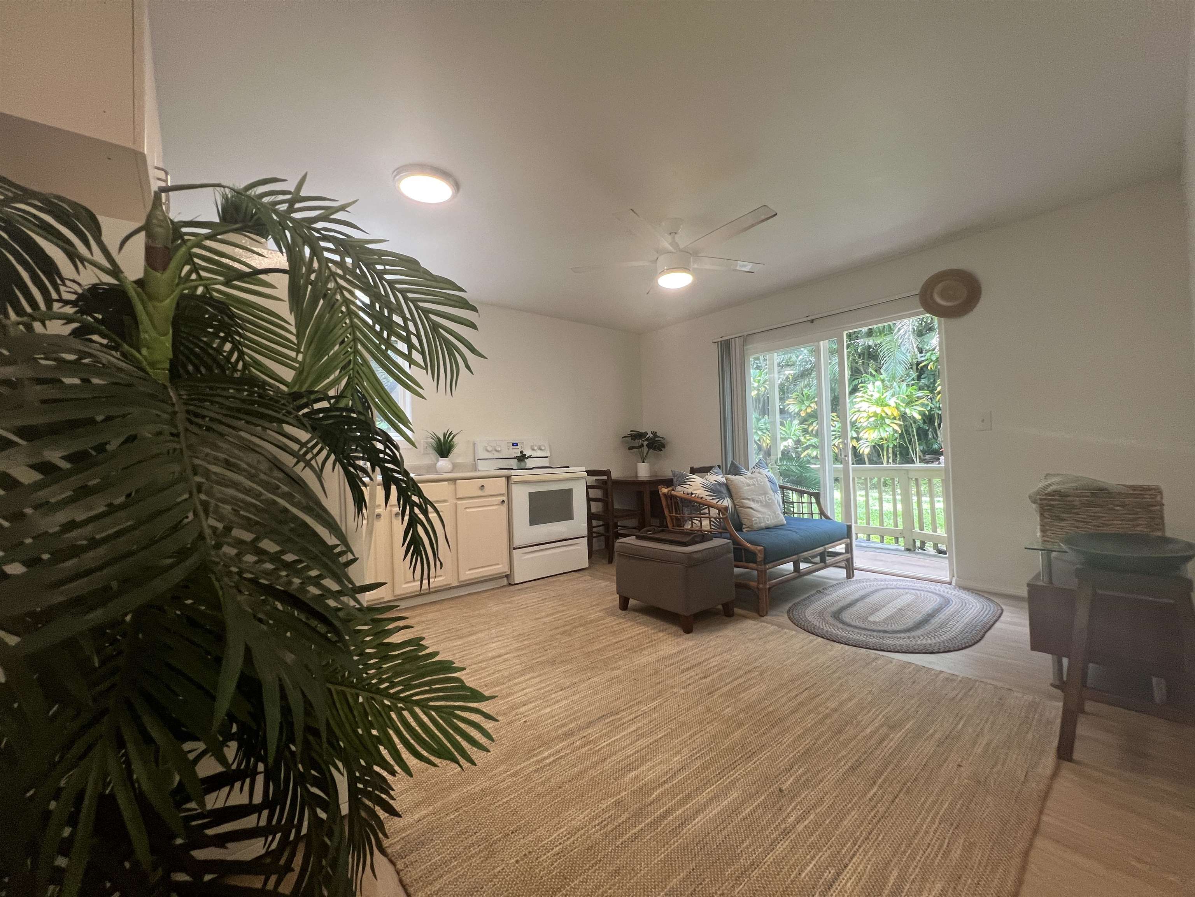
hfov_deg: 106.2
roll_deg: +1.6
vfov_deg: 89.9
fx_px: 449
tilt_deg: -0.2
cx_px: 598
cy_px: 448
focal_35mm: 13
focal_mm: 1.57
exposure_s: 1/120
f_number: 1.8
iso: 160
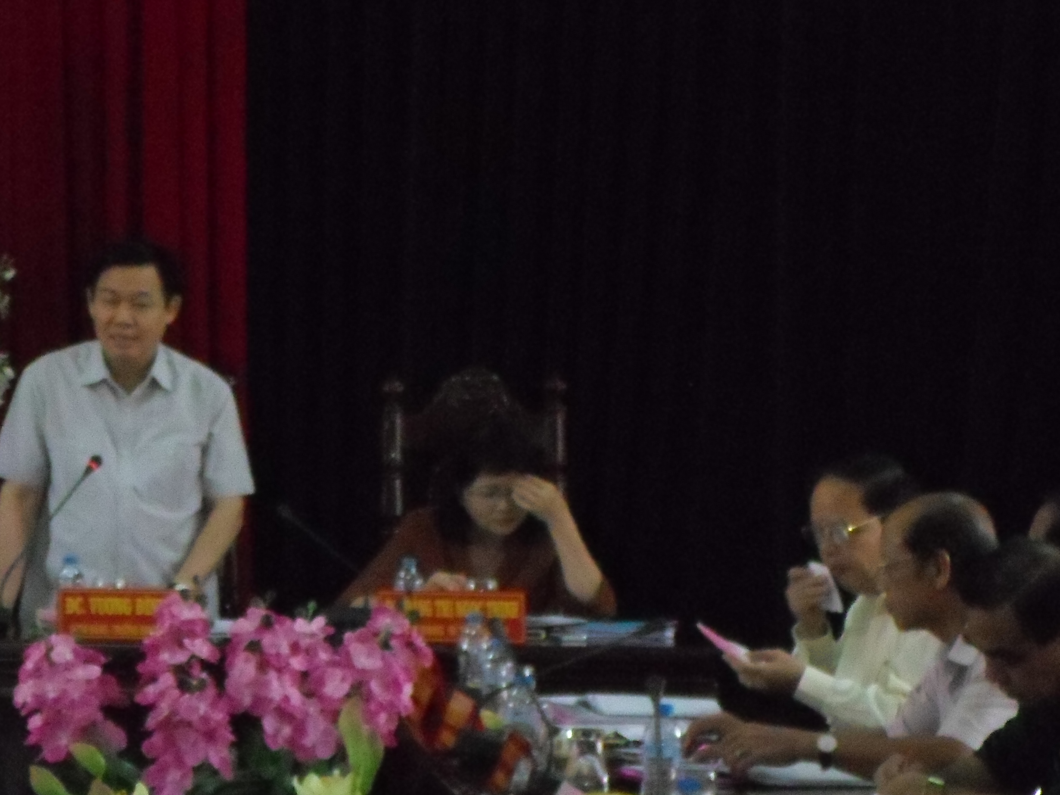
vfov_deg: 7.2
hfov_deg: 9.6
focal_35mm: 206
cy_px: 429
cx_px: 240
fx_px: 6307
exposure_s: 1/60
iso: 640
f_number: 5.7
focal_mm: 19.8
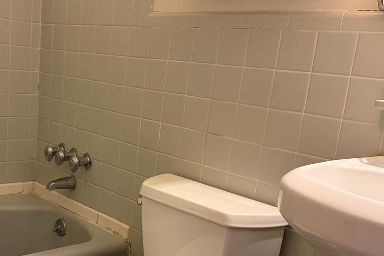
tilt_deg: -12.9
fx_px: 491
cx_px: 129
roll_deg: -5.3
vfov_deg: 29.0
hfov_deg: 42.2
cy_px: 176
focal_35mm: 46
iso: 400
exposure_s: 1/60
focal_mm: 6.76
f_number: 1.78
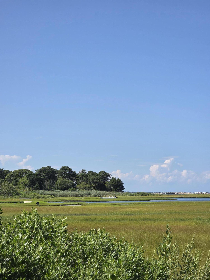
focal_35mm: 69
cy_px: 140
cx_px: 105
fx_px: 558
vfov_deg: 28.2
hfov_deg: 21.3
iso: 50
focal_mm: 7.9
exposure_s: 1/3100
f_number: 2.4
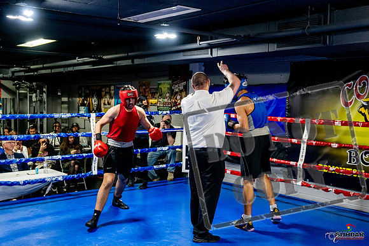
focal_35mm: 42
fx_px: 431
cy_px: 123
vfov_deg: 31.9
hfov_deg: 46.4
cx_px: 184
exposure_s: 1/800
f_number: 2.8
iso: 5000
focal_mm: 28
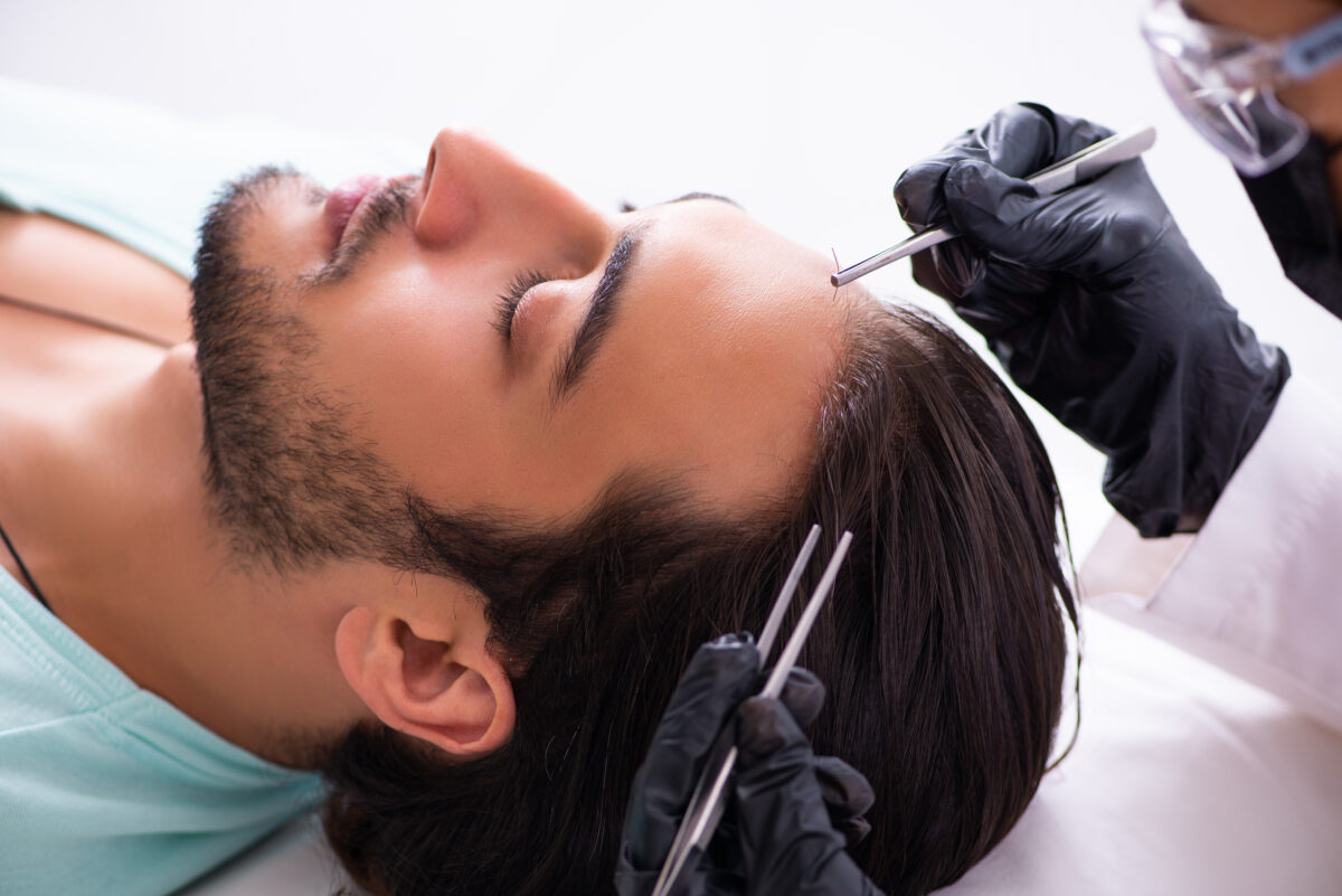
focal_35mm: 105
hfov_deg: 19.4
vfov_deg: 13.1
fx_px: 3915
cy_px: 448
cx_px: 671
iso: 100
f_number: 5
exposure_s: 1/100
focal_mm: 105
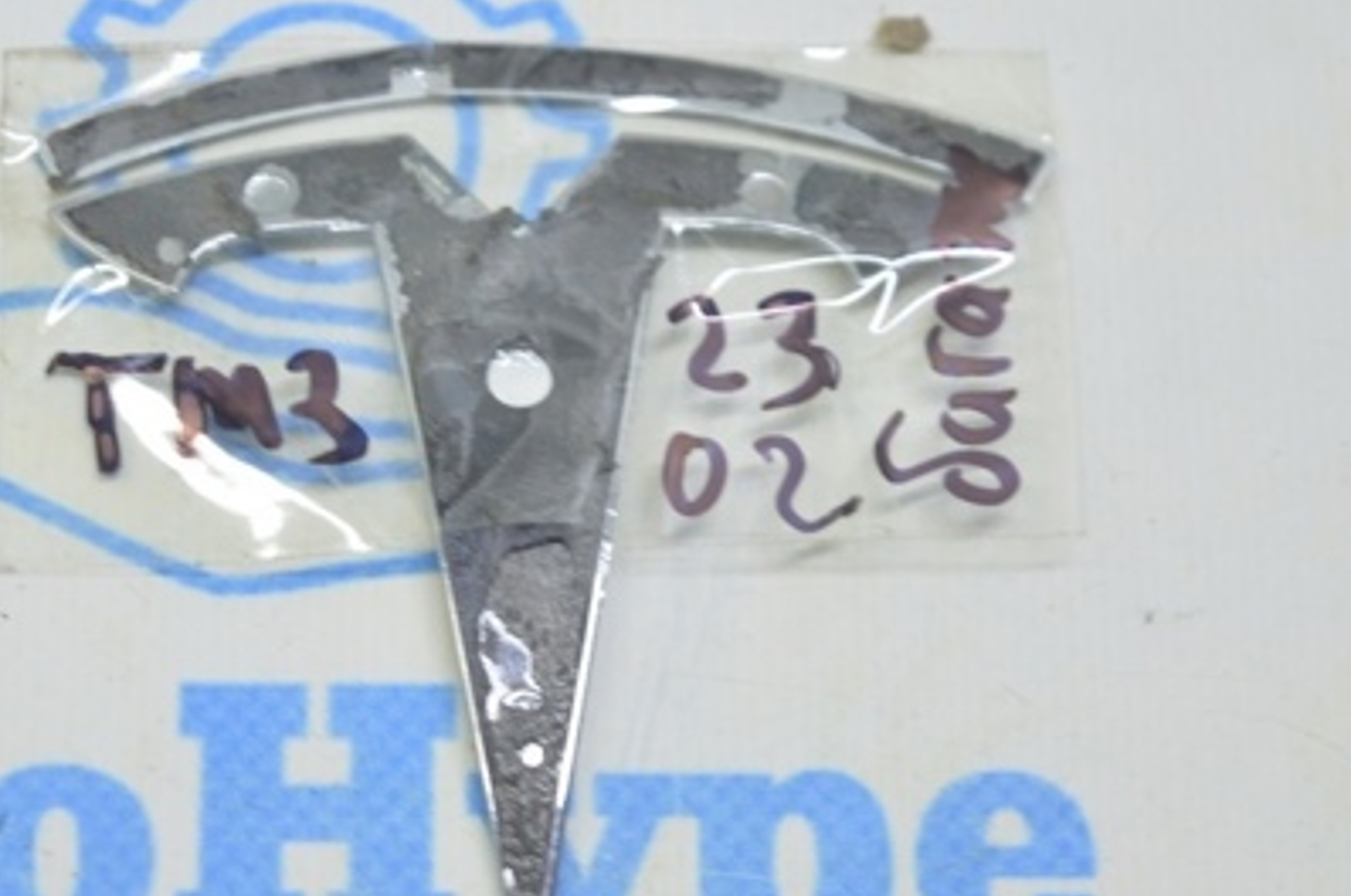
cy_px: 399
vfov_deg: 10.3
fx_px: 4976
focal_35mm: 133
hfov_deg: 15.4
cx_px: 434
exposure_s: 1/20
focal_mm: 55
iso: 400
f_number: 5.6
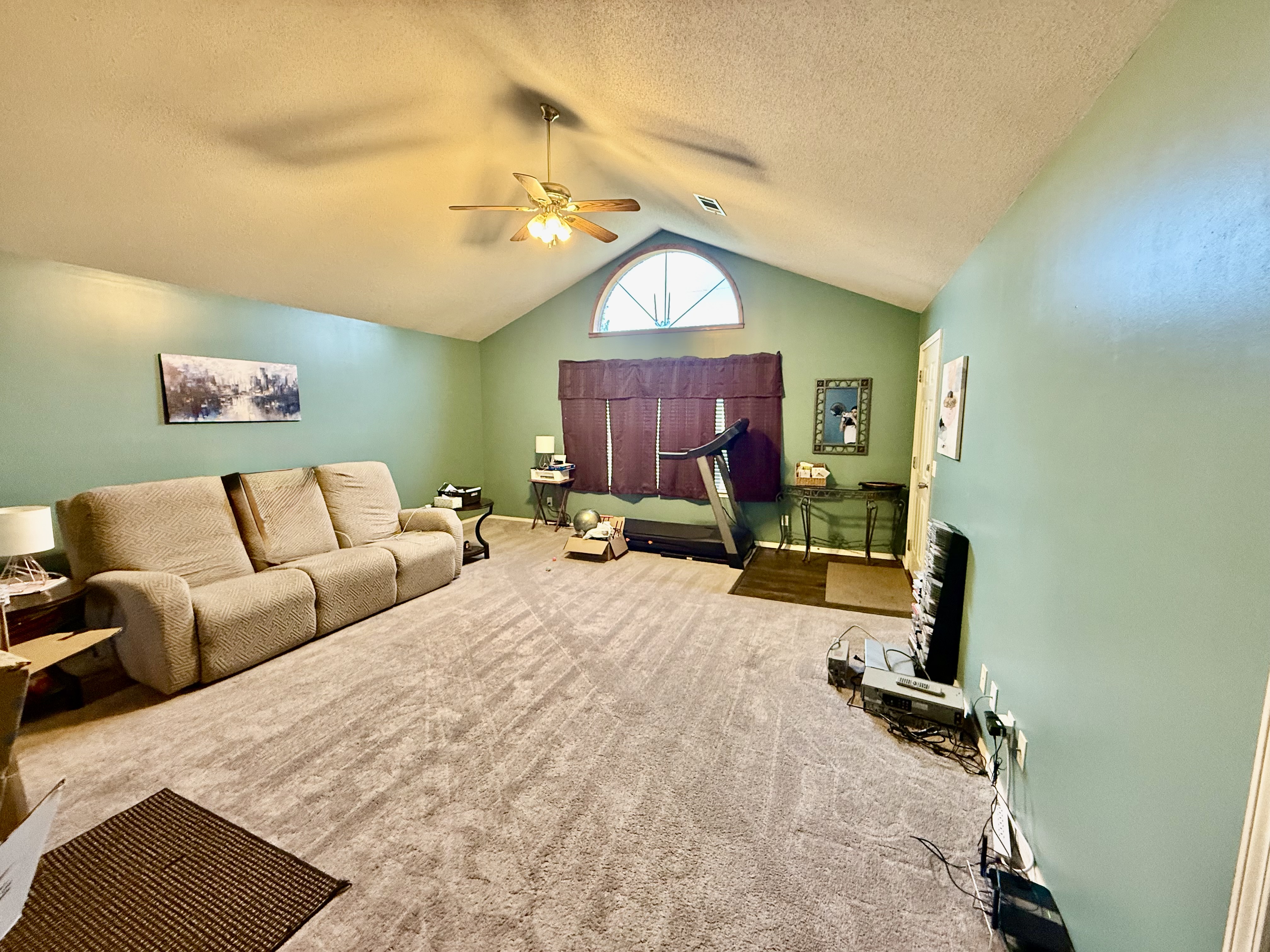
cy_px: 476
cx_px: 635
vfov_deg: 85.7
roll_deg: -0.8
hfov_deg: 102.1
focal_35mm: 14
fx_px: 514
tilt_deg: -7.0
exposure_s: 1/60
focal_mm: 2.22
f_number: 2.2
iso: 400
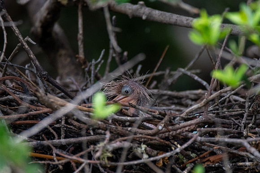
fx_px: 8550
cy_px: 125
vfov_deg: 1.2
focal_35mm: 1184
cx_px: 146
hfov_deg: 1.7
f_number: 6.3
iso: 1000
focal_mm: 600
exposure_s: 1/800
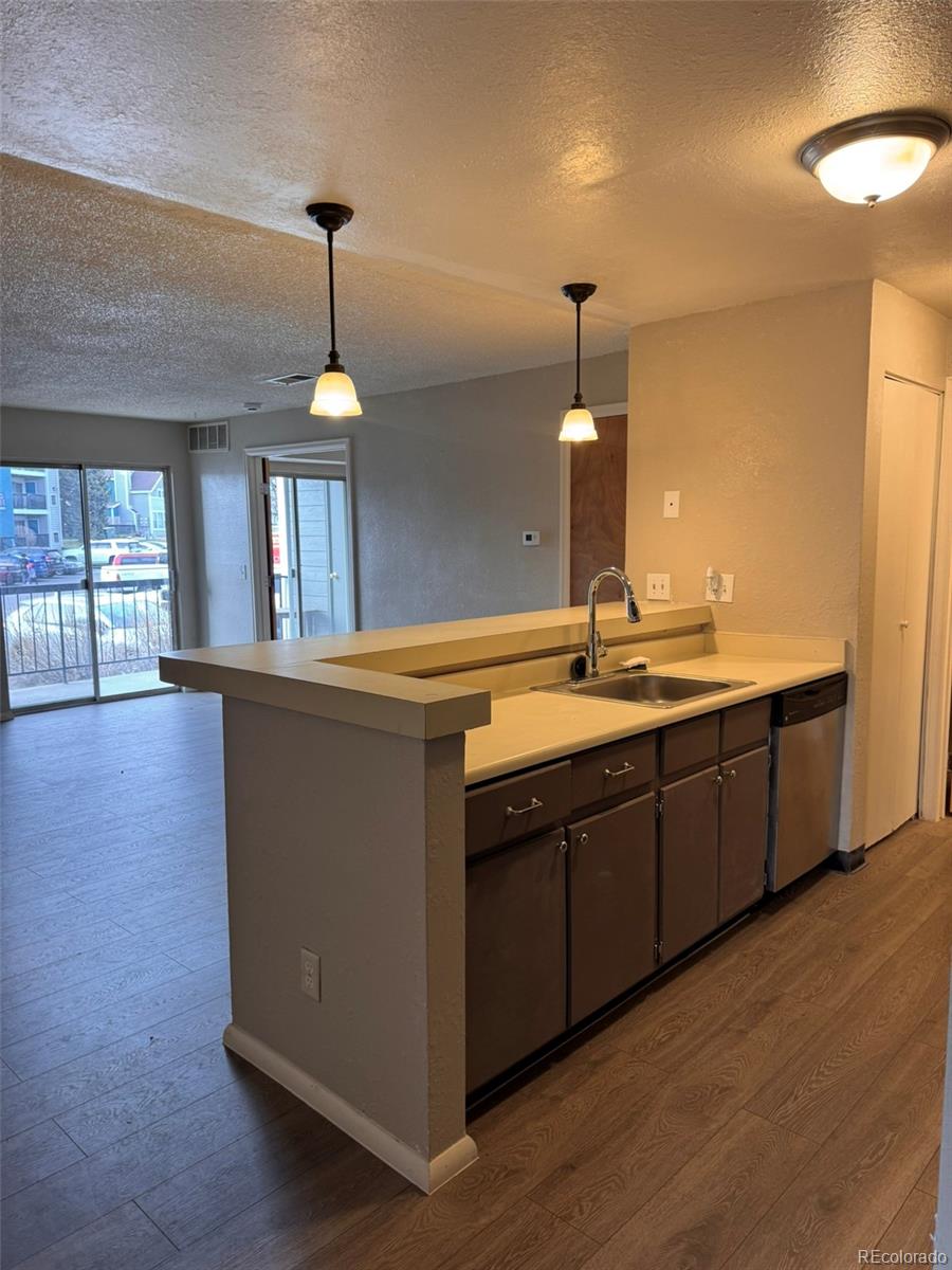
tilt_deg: -5.6
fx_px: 880
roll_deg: +1.9
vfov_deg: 71.6
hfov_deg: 56.8
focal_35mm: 24
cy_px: 635
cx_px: 476
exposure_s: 1/60
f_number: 1.78
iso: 125
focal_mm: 6.76
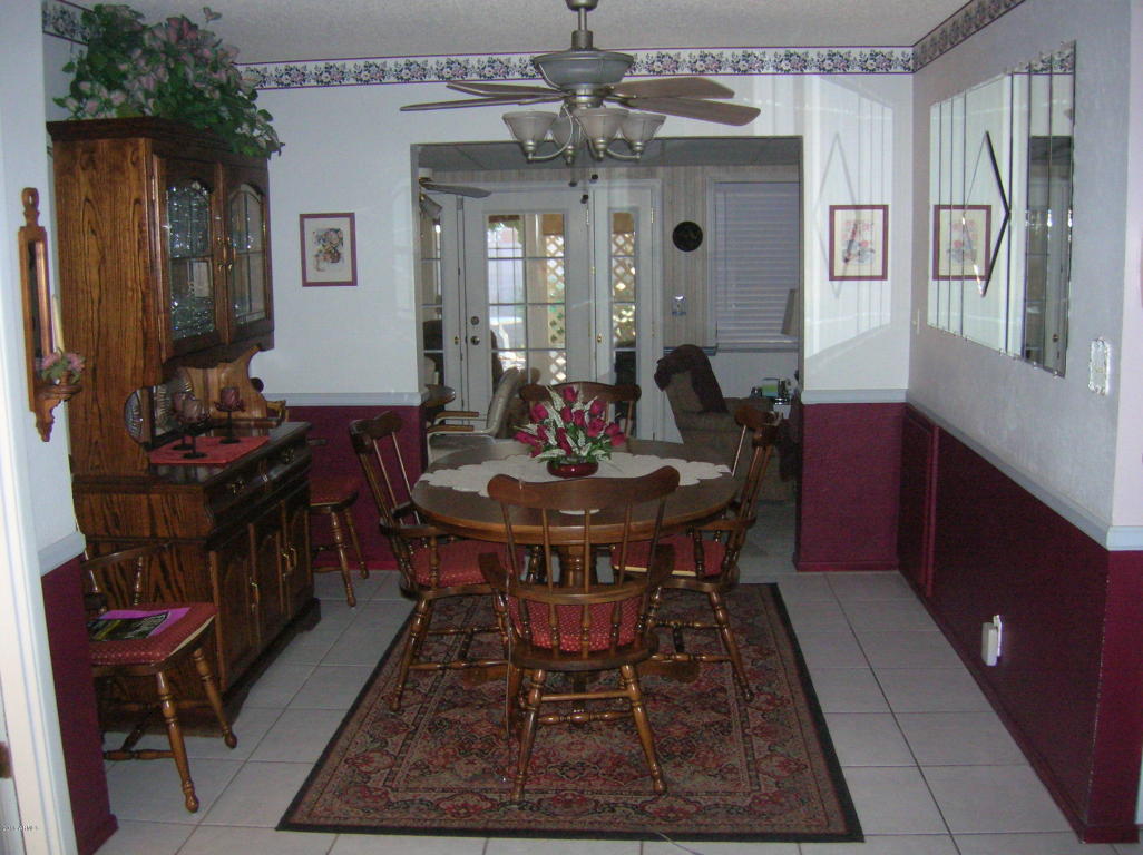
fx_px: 1122
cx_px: 572
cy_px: 428
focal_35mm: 34
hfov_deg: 54.0
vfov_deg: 41.7
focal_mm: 5.7
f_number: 2.9
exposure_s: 1/60.1
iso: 200
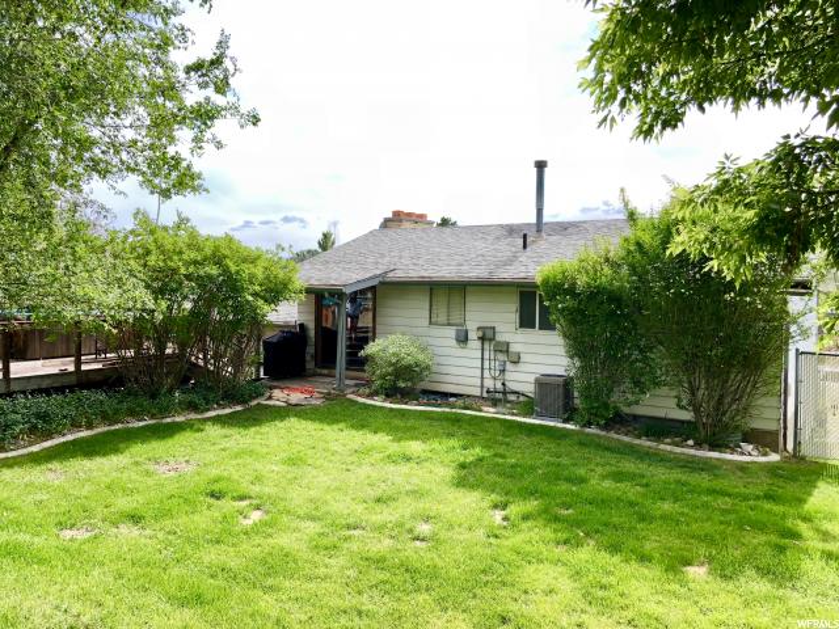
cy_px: 314
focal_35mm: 28
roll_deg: -0.5
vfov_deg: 49.7
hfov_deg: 63.4
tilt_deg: -2.4
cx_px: 420
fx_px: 679
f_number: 1.8
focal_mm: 4
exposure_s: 1/310
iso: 20
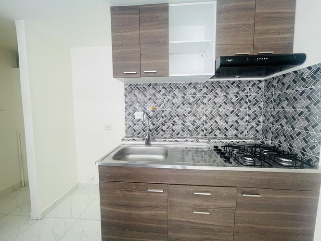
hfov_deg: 102.1
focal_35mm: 14
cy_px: 120
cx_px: 160
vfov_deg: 85.7
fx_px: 130
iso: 125
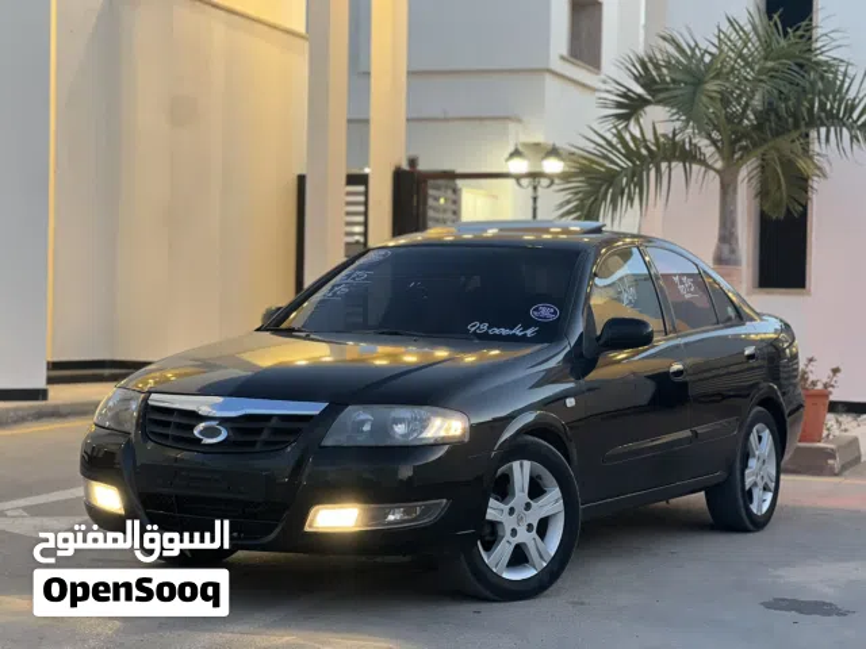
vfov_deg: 19.1
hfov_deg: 25.3
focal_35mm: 77
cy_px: 324
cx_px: 433
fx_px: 1926
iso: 250
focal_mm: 9
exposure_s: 1/33
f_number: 2.8
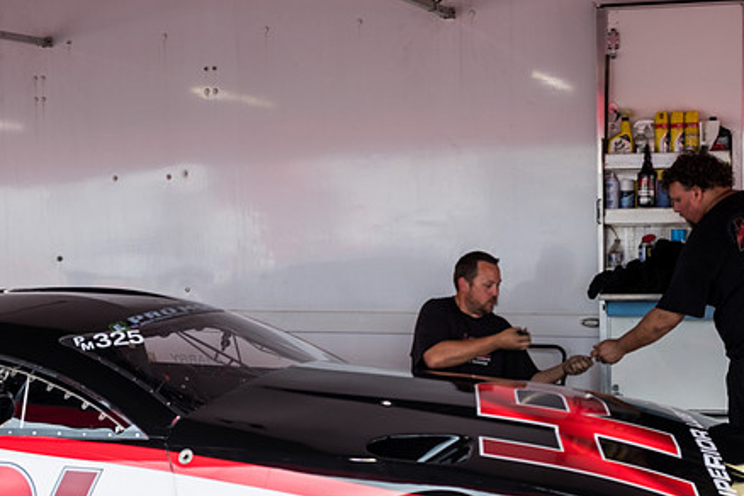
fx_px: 1095
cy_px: 300
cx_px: 472
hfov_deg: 37.3
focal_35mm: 53
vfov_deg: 25.5
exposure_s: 1/125
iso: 400
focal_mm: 26.5
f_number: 5
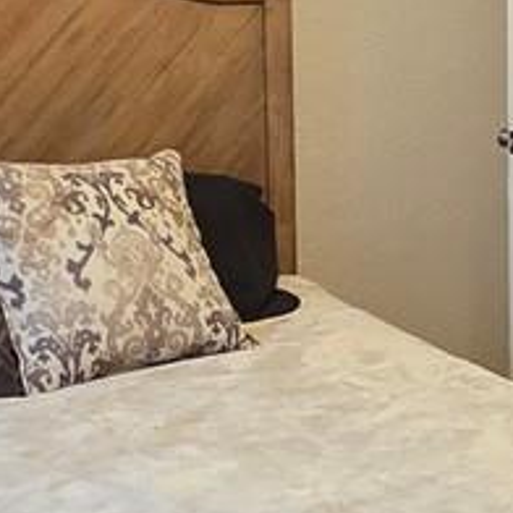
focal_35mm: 94
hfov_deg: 17.8
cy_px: 304
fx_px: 1576
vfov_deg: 18.5
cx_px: 573
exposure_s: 1/60
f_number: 1.9
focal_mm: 2.2
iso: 400
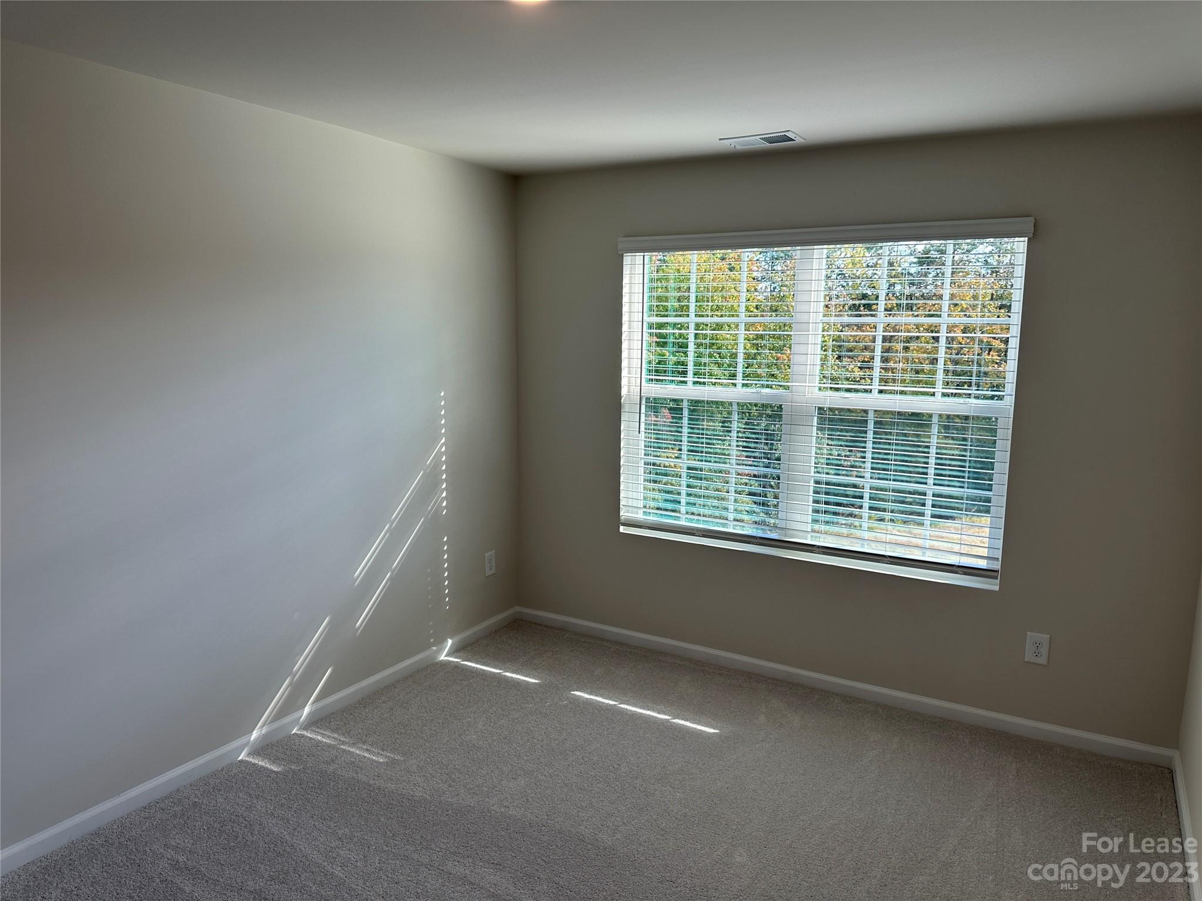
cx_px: 601
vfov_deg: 56.8
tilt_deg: -8.5
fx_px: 833
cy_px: 450
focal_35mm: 24
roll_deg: -1.5
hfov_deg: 71.6
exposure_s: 1/228
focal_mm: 6.86
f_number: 1.78
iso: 64
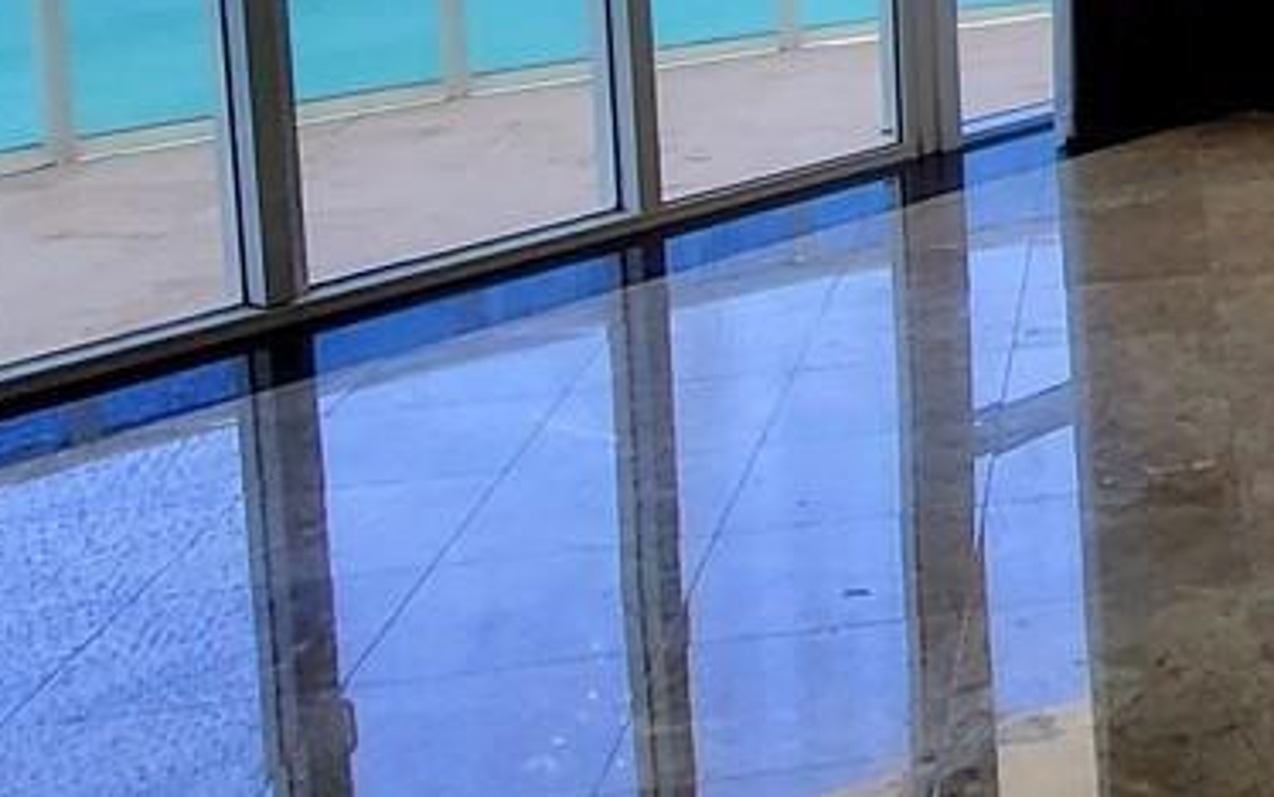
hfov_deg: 28.3
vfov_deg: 20.5
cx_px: 1666
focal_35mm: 59
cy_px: -174
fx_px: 2049
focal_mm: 1.8
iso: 50
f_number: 2.2
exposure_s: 1/213
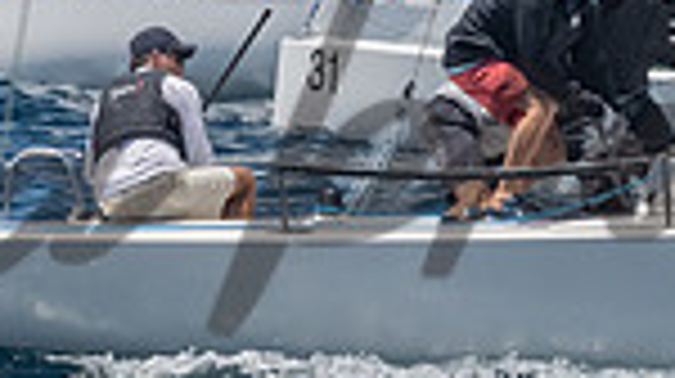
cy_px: 126
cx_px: 590
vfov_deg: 1.7
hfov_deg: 3.0
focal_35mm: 728
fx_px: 13016
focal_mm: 120
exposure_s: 1/1250
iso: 640
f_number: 14
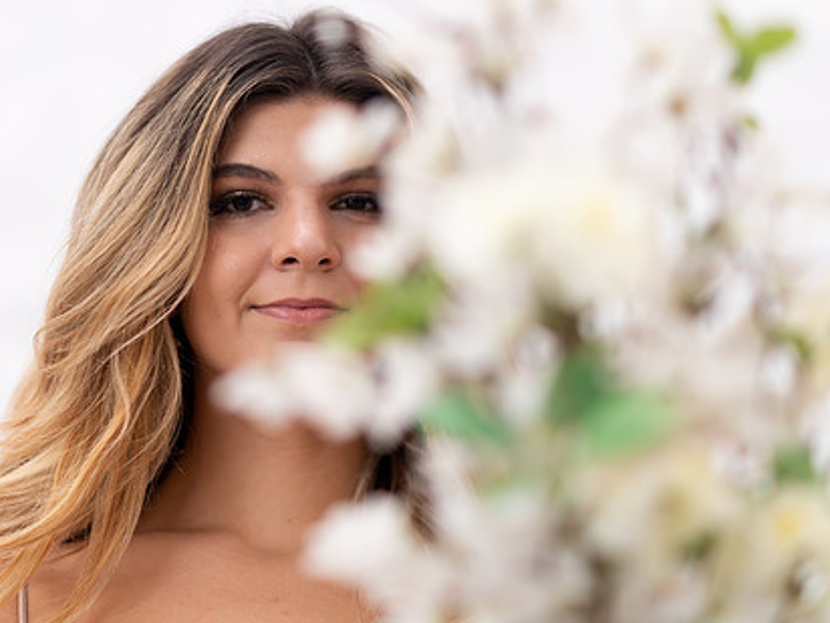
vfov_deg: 10.4
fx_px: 3405
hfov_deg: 13.9
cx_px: 389
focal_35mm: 142
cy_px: 285
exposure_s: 1/160
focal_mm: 105
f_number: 2
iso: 250
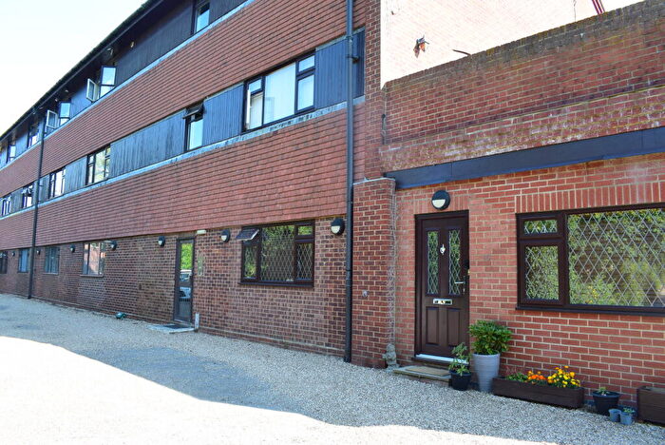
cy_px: 222
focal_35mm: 27
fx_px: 499
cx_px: 332
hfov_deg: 67.3
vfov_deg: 48.0
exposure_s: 1/100
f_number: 9
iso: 400
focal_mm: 18
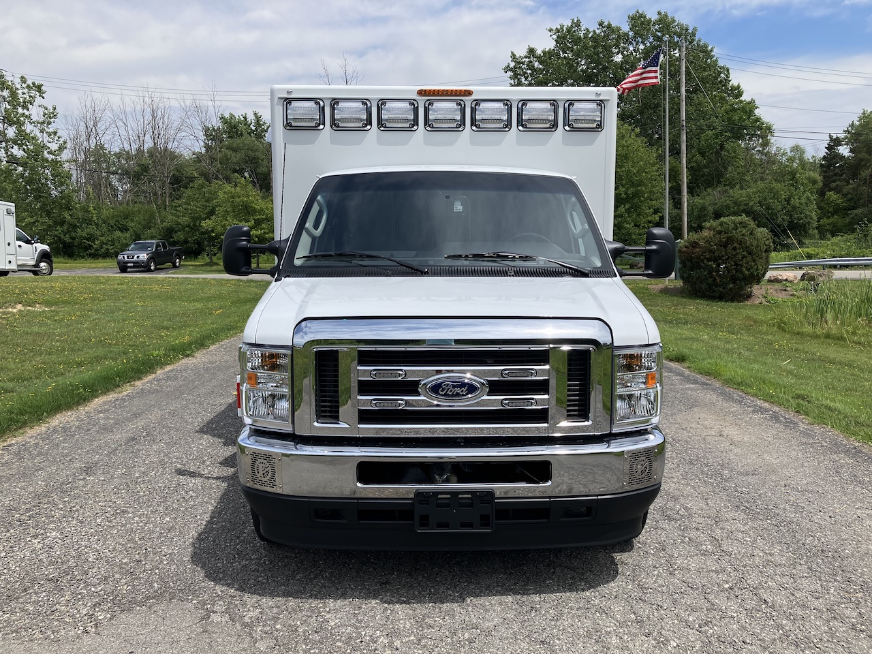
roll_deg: +1.9
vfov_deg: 49.7
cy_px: 327
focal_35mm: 28
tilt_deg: -6.5
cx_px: 436
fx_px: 705
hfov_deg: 63.4
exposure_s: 1/2558
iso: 32
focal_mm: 3.99
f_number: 1.8
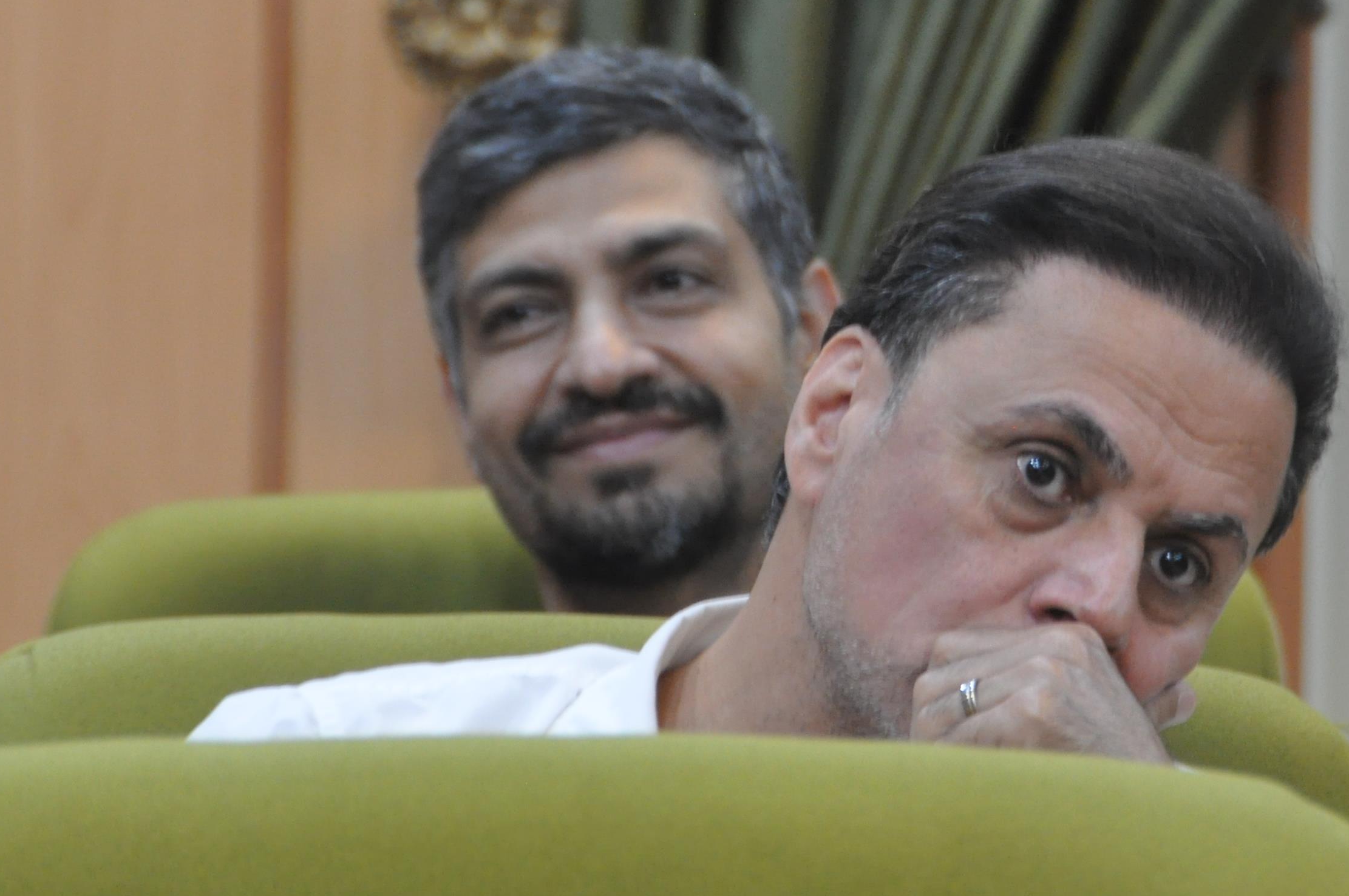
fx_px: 21671
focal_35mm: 579
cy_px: 241
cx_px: 869
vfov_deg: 2.4
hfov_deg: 3.6
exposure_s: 1/13
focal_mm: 200
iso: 1000
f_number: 5.6
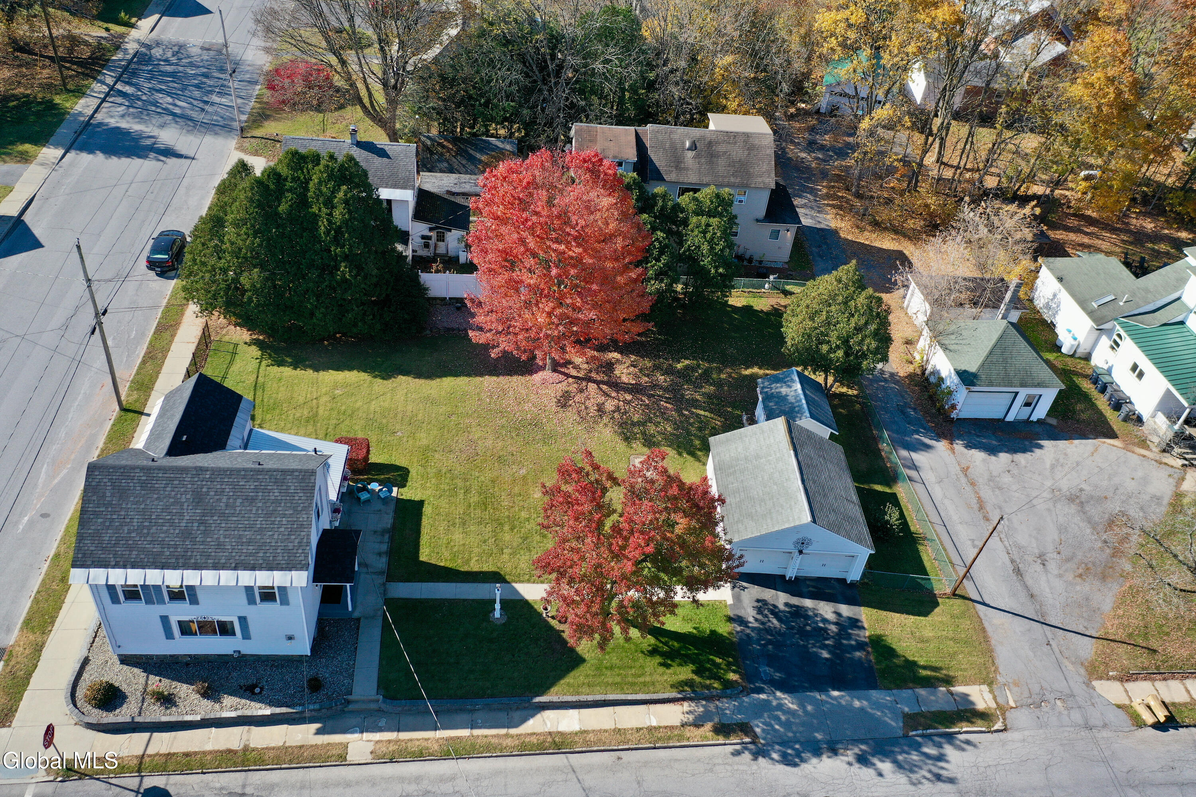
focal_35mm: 28
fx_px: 930
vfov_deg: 46.4
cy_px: 398
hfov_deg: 65.5
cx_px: 598
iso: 100
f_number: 3.5
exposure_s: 1/80
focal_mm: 10.26
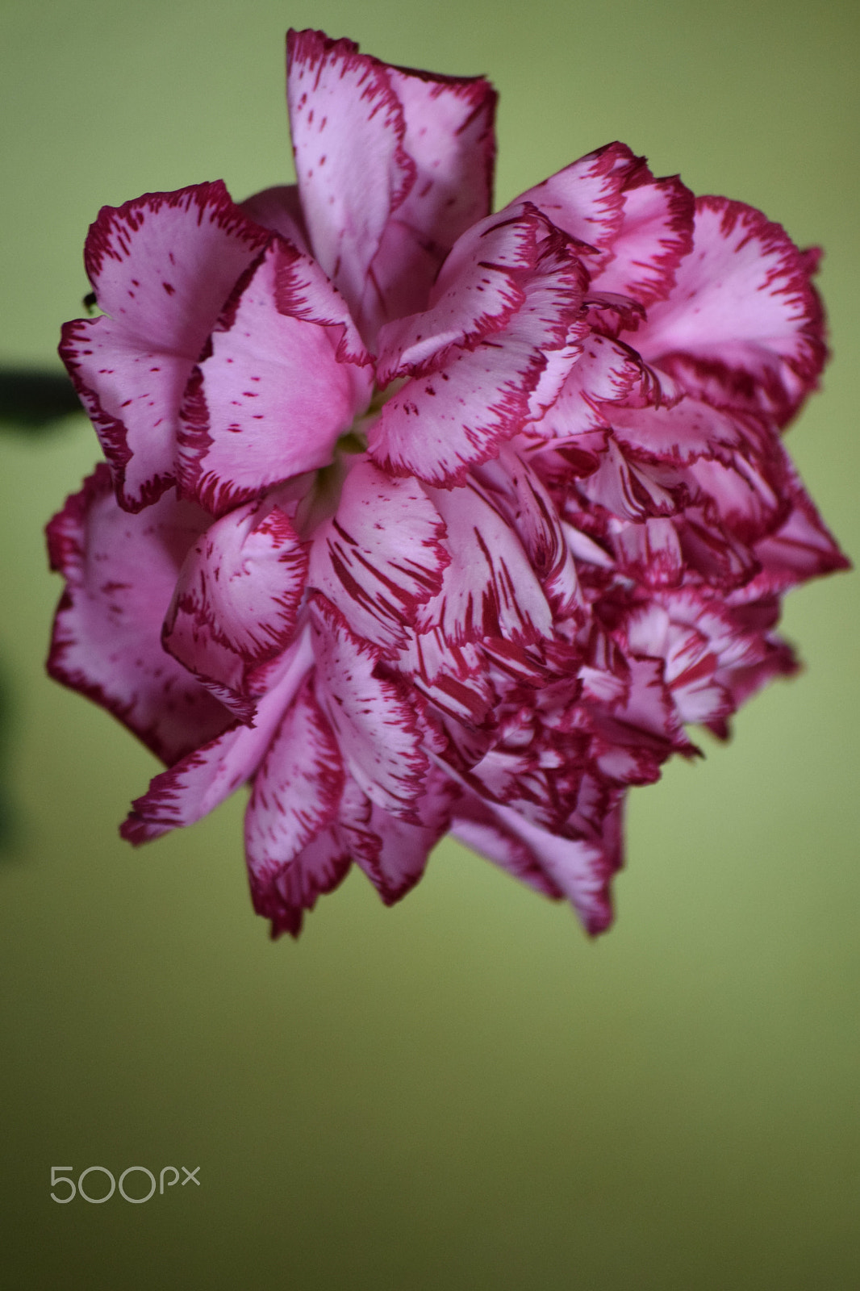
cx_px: 430
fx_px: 9678
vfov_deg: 7.6
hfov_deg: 5.1
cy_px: 646
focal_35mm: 270
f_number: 5.6
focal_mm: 180
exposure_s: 1/125
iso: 1600
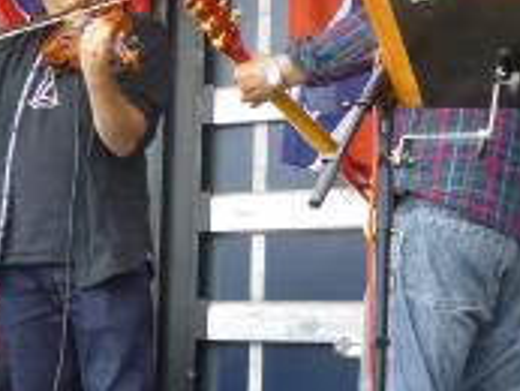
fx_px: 1879
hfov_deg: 15.3
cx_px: -84
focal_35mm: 125
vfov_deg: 11.8
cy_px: 304
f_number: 3.6
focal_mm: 6.5
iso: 250
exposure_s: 1/60
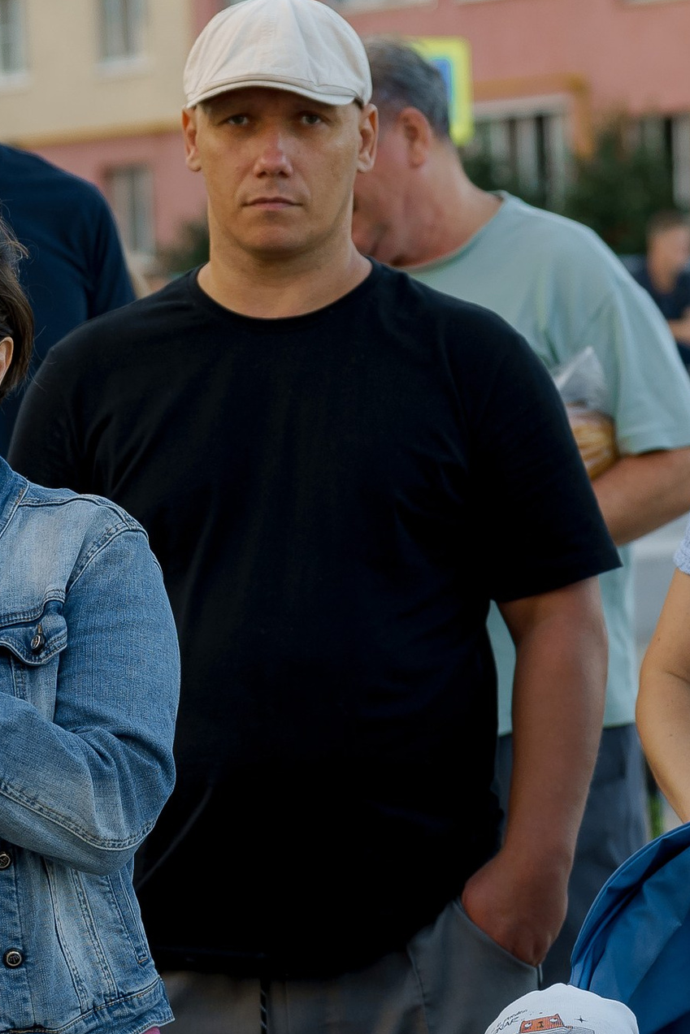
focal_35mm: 184
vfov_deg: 11.1
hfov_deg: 7.5
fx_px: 5288
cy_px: 1019
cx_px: 323
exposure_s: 1/200
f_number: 3.5
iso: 320
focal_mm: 61
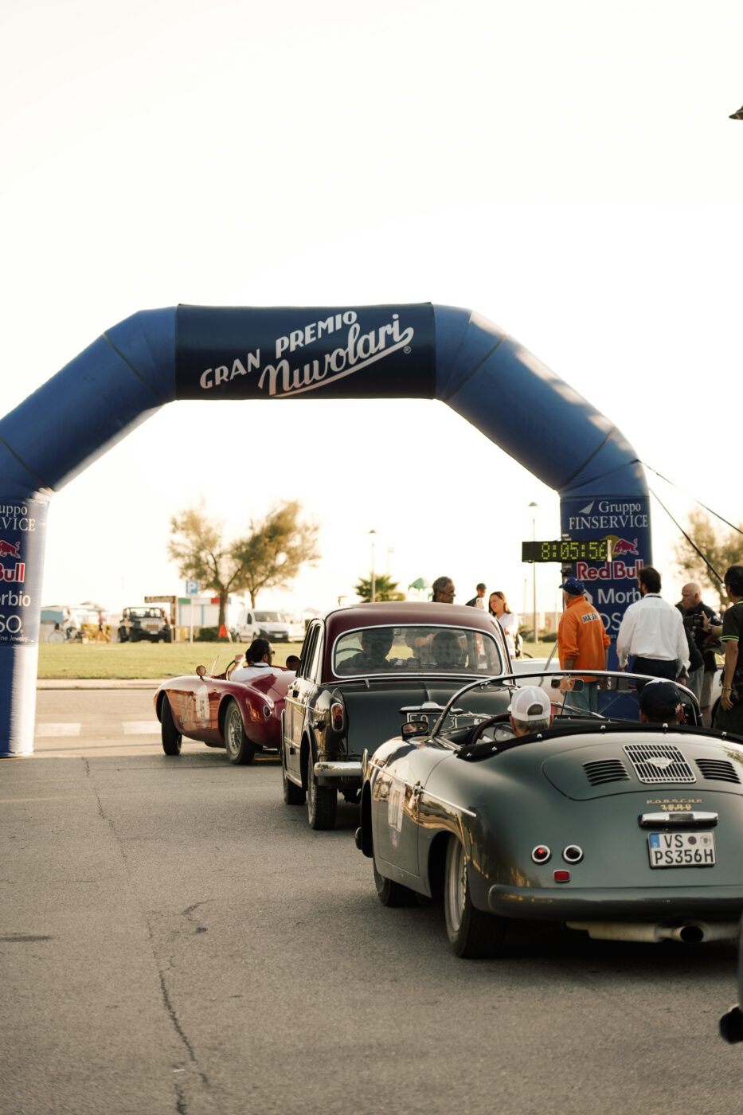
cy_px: 558
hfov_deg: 14.7
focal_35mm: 93
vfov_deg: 21.9
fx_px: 2880
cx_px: 372
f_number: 4.5
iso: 250
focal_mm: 93
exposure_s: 1/200
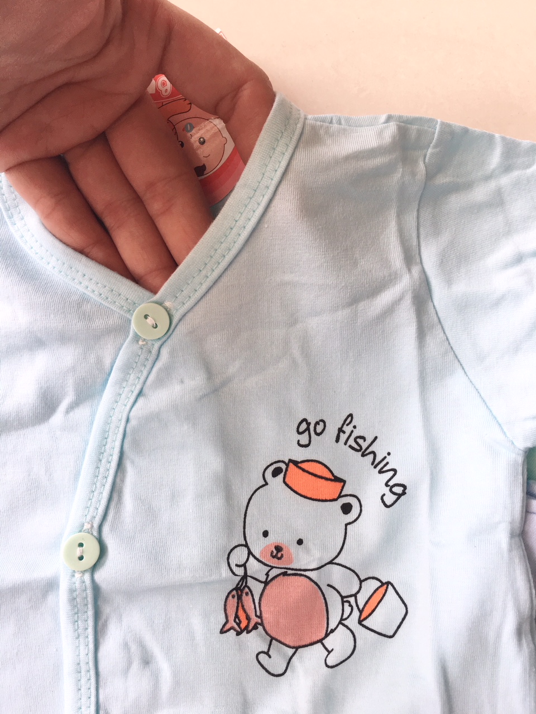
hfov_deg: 48.2
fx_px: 599
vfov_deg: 61.7
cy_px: 357
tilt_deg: -84.9
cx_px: 268
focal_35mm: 29
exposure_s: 1/100
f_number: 2.2
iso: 32
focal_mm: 4.15
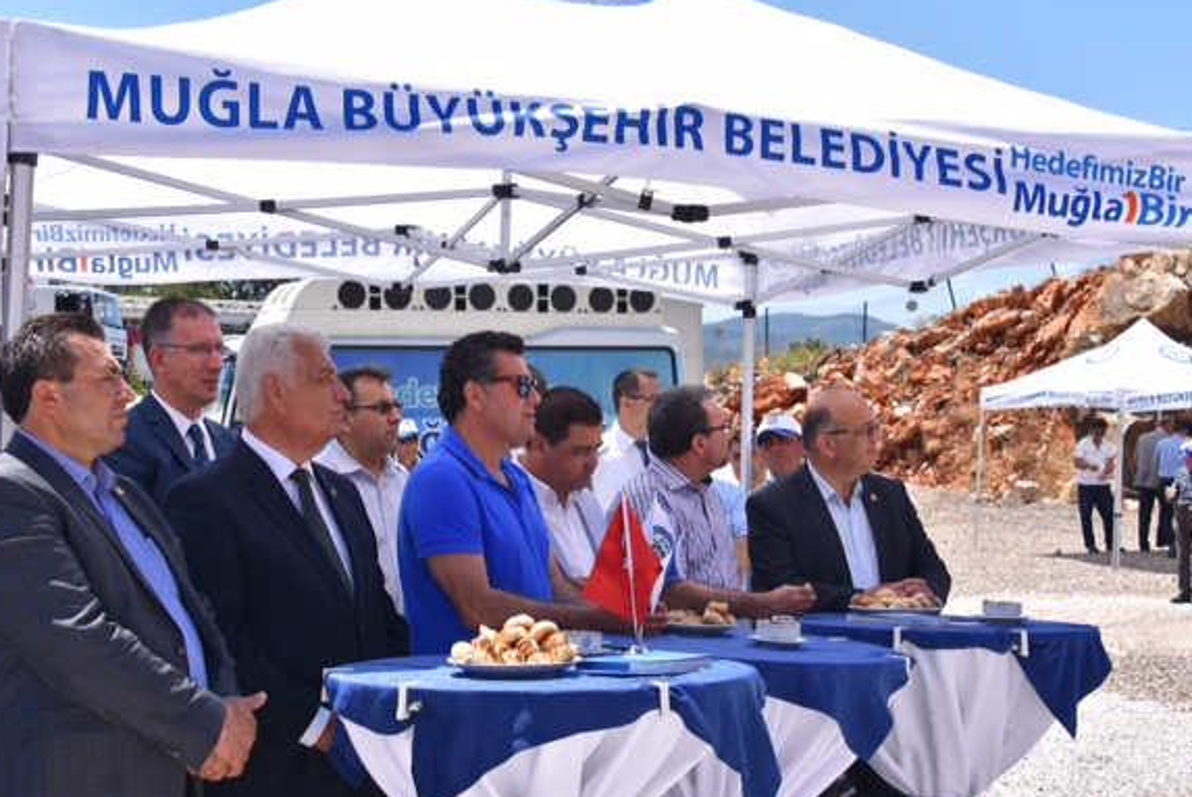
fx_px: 1889
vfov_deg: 23.8
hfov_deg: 35.0
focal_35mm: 57
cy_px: 437
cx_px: 570
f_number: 8
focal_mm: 34
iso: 100
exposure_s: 1/250
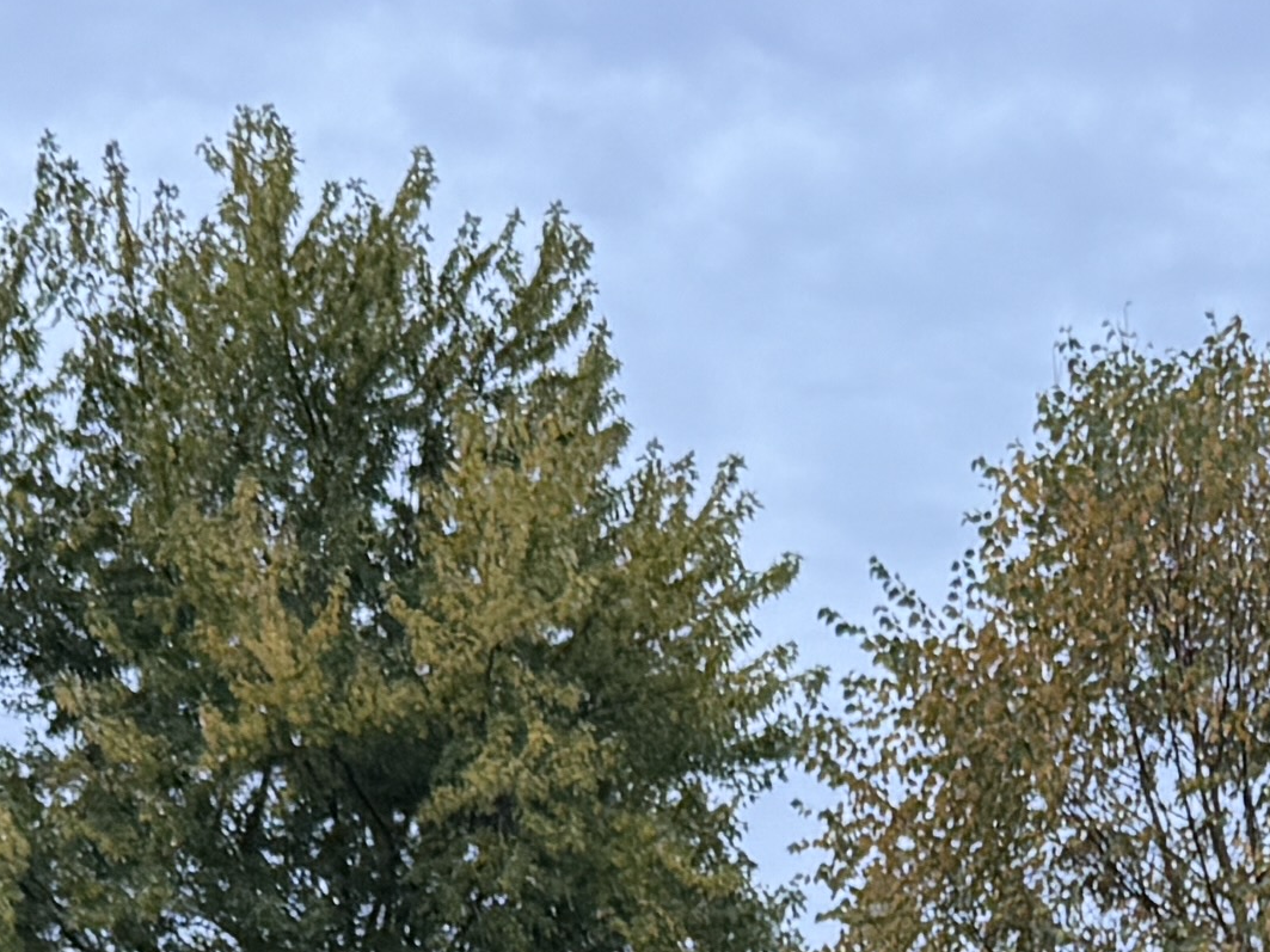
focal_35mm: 129
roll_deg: +0.9
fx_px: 4732
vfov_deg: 10.4
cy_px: 2047
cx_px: 964
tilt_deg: -2.1
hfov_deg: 15.2
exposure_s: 1/121
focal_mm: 6.76
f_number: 1.78
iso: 200
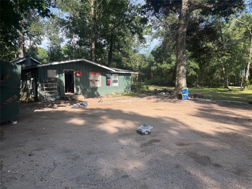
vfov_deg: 56.8
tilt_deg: -4.4
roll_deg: +0.0
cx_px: 126
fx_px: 175
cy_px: 94
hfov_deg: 71.6
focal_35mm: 24
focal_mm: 6.76
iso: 80
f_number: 1.78
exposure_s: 1/1192
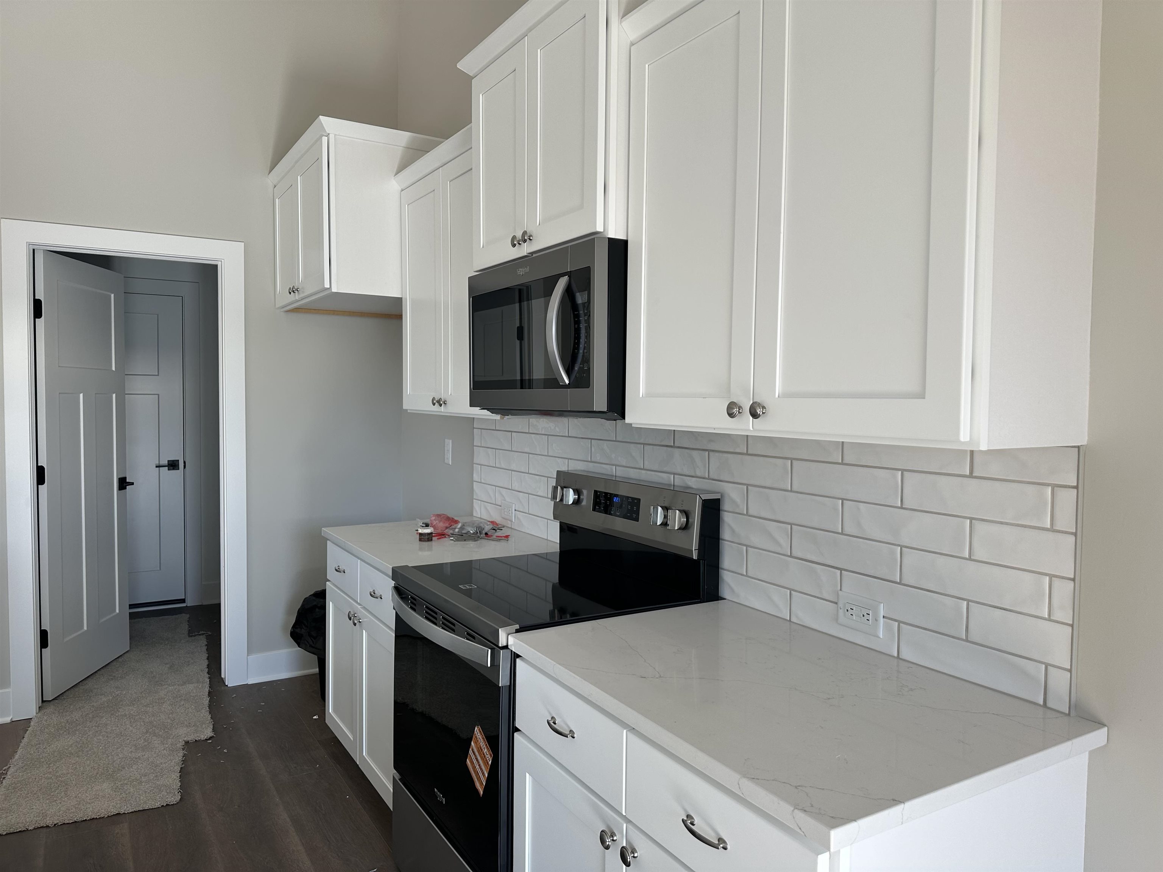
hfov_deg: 71.6
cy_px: 436
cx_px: 582
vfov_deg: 56.8
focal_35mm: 24
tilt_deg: -2.6
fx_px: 806
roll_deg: -0.8
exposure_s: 1/121
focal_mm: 6.86
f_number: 1.78
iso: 64
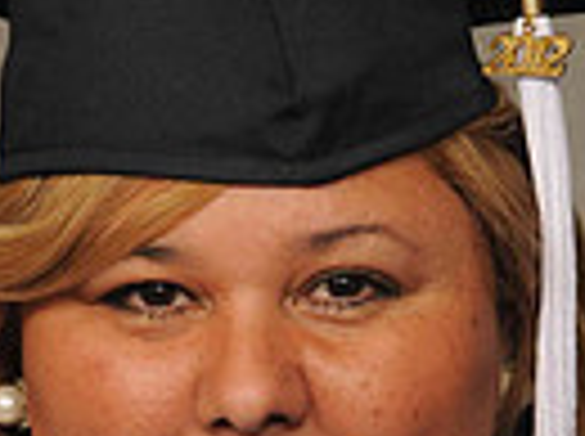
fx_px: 7574
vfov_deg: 3.3
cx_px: 227
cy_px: 396
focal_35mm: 449
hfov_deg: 4.4
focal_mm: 90
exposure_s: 1/125
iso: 200
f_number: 5.6
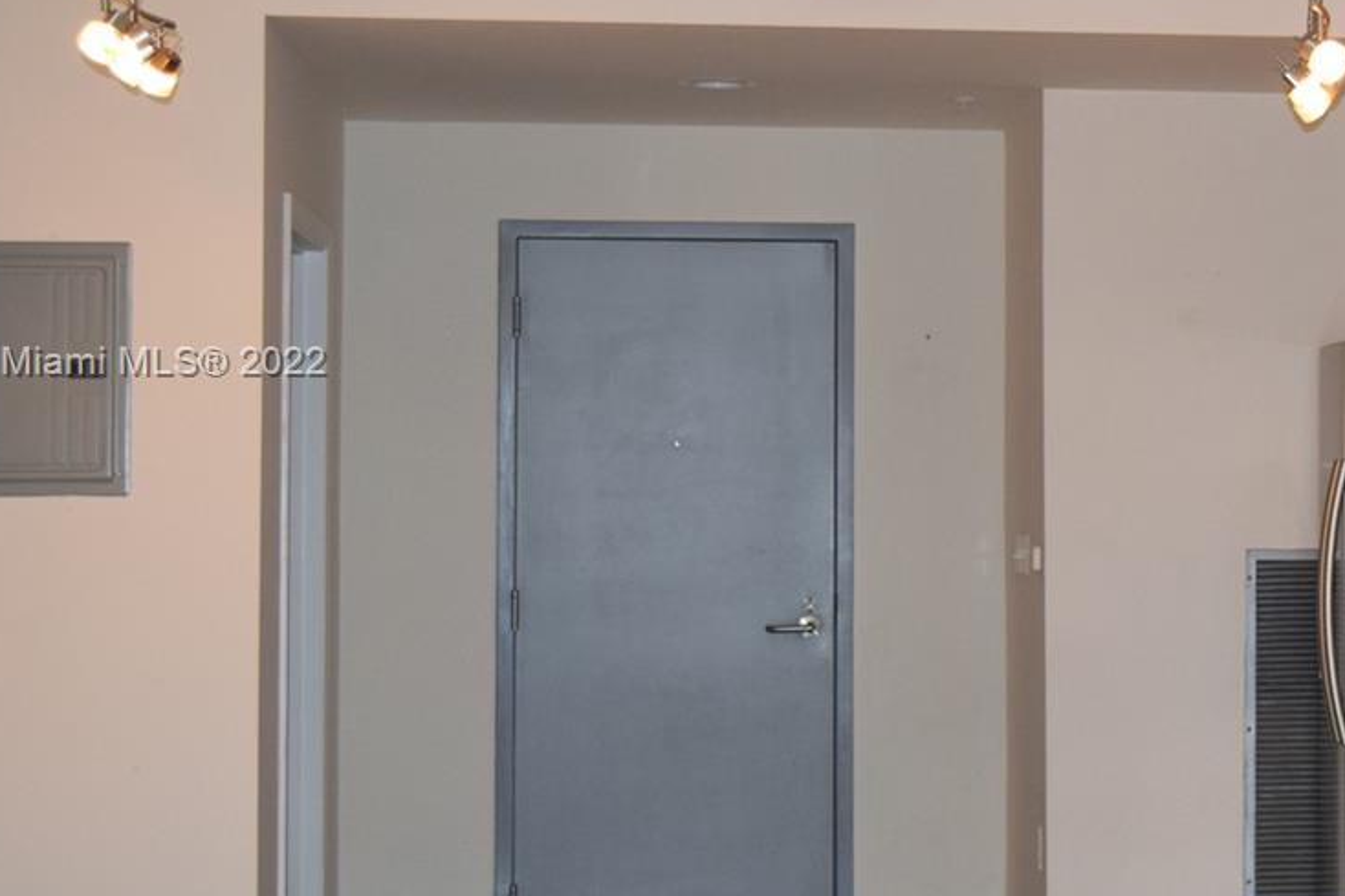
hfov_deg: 23.3
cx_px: 1206
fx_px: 3175
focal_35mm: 85
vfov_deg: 16.1
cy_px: 365
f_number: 5
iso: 800
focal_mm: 26
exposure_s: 1/100
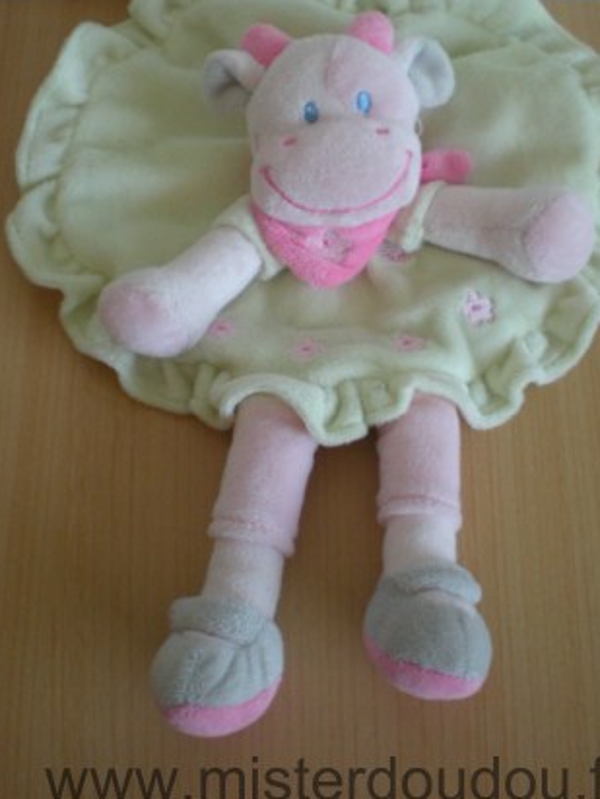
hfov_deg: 30.2
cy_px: 314
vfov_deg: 39.5
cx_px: 334
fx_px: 1109
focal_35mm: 48
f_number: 3.1
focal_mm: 6.3
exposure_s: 1/41.8
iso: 200
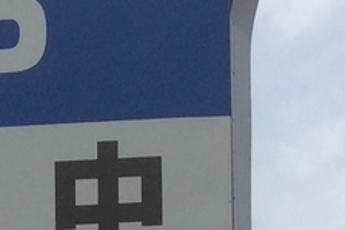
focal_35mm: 178
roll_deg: -0.5
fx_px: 1705
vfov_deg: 7.0
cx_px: 205
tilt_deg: +7.8
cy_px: 659
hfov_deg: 11.6
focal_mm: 3.3
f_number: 2.4
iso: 32
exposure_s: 1/853
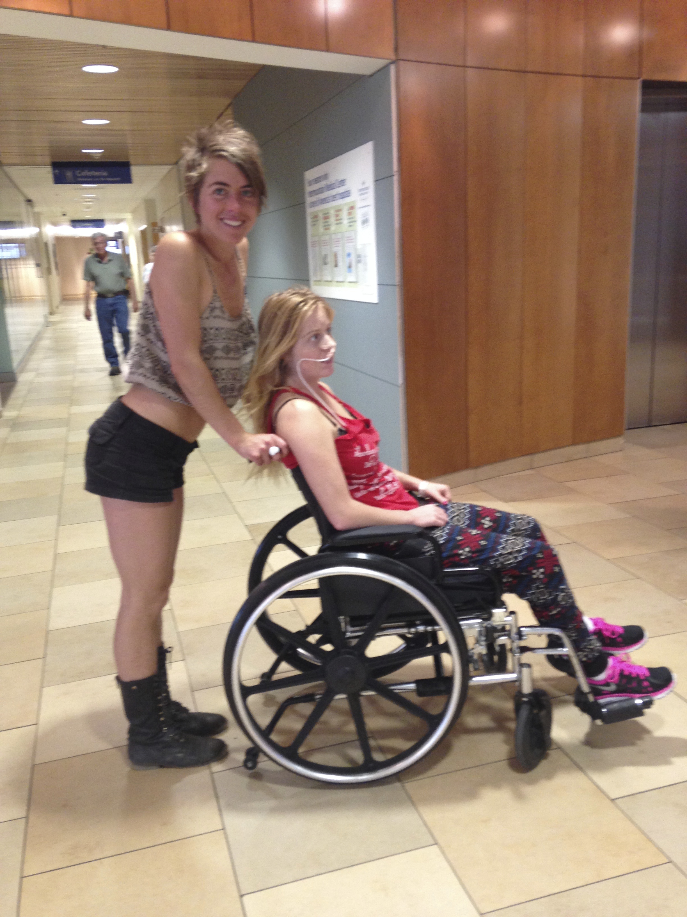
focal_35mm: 33
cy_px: 458
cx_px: 344
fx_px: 873
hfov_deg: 42.9
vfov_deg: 55.4
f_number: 2.4
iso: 160
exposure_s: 1/20
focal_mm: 4.12
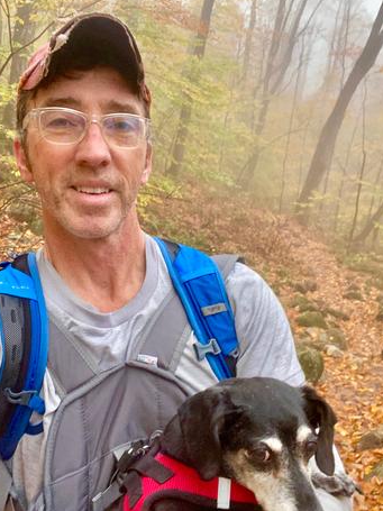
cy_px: 273
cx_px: 177
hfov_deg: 42.9
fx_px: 487
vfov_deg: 55.3
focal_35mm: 33
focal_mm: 2.71
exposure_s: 1/60
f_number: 2.2
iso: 200
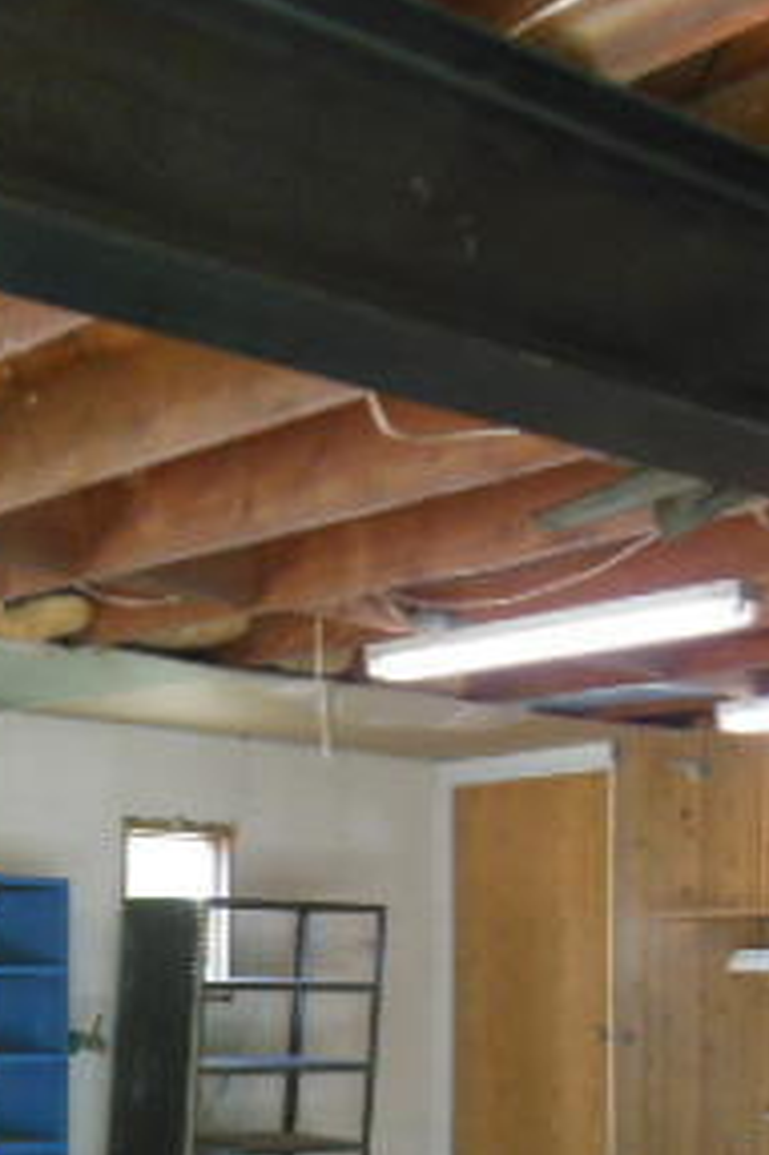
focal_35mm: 58
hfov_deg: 22.2
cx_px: -60
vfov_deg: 33.4
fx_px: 1861
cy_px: 950
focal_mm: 4.5
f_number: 3.2
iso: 400
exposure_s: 1/60
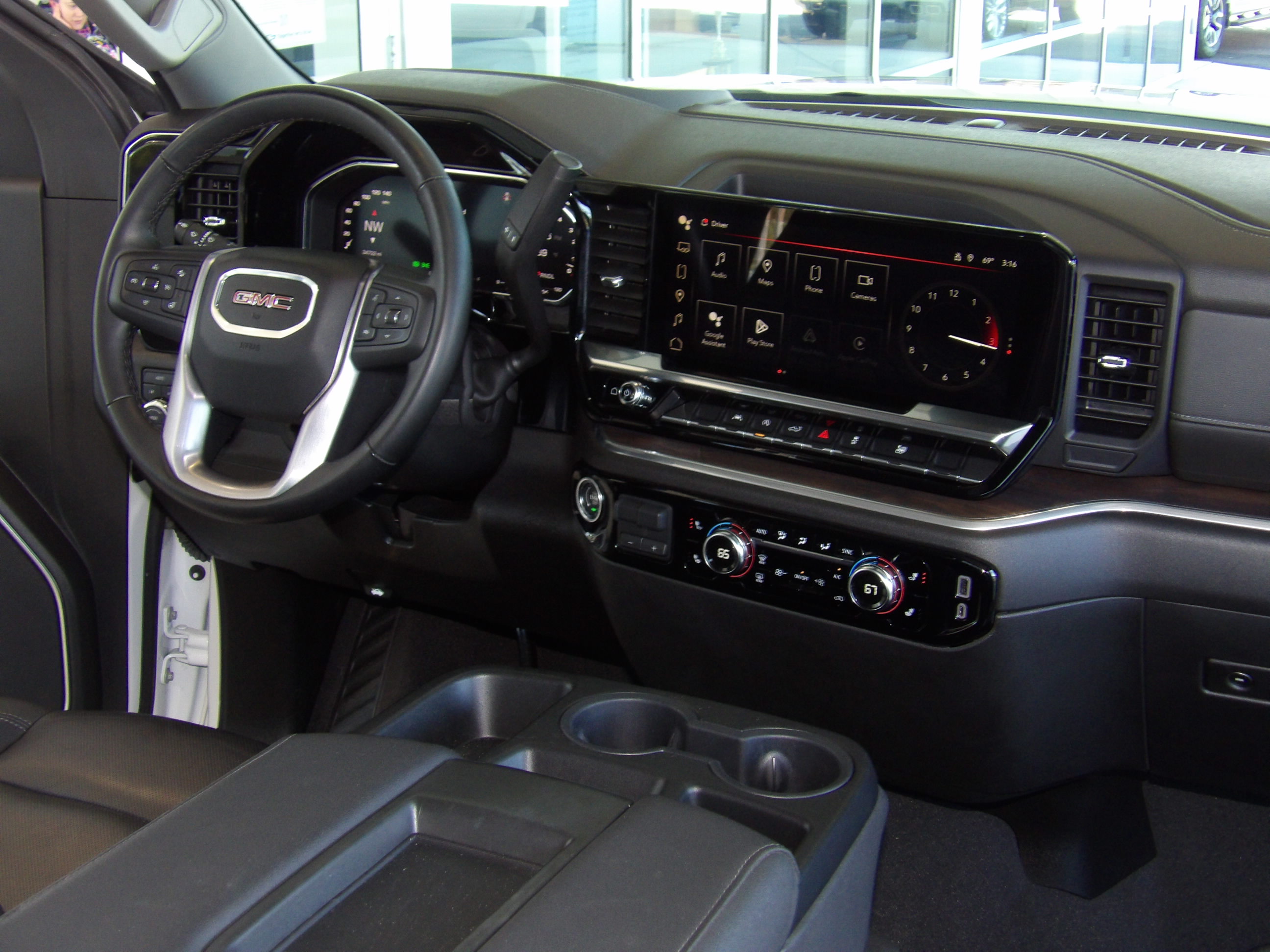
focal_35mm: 46
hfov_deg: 41.2
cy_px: 476
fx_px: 1688
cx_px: 635
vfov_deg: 31.5
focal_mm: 8.2
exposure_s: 1/29
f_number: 3.8
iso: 320
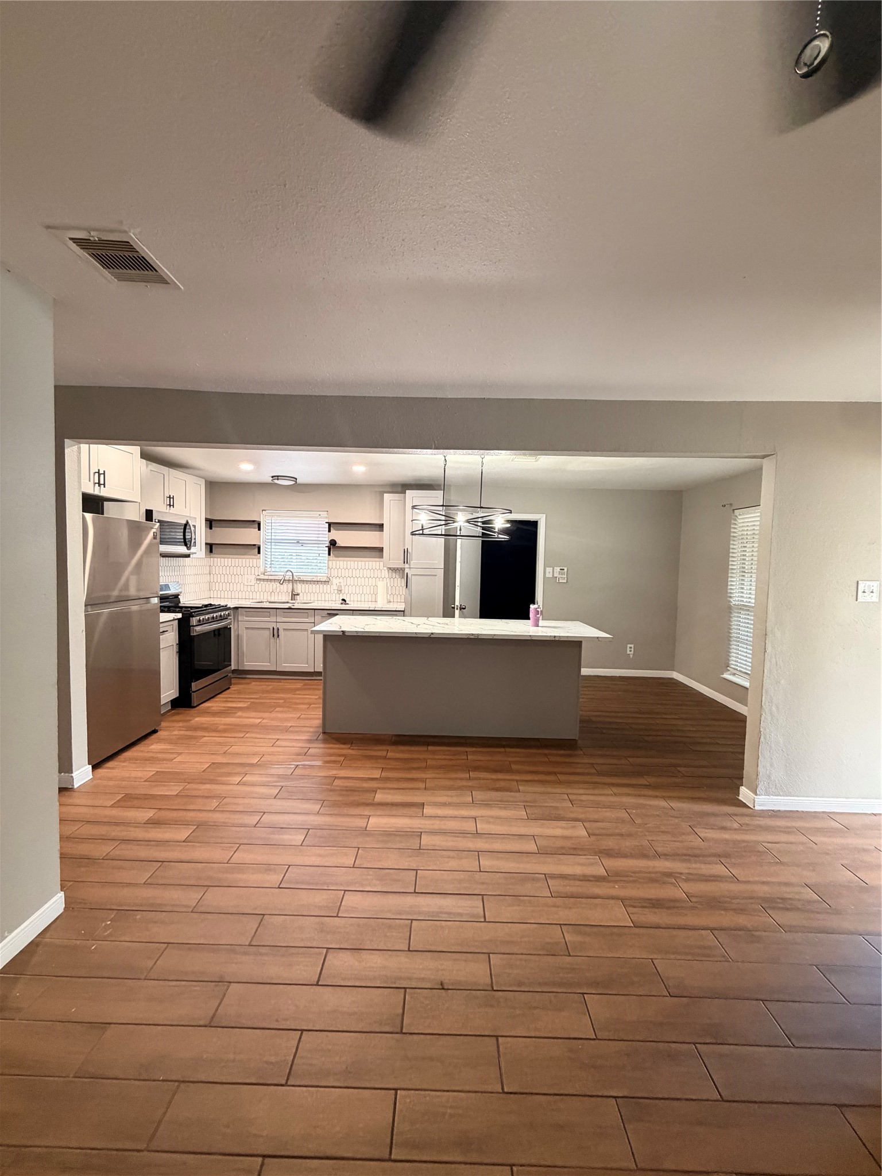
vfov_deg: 102.1
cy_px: 588
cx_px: 441
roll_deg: -1.4
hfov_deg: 85.7
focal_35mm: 14
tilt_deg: -2.1
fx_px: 476
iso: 400
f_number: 2.2
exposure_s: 1/60
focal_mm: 2.22
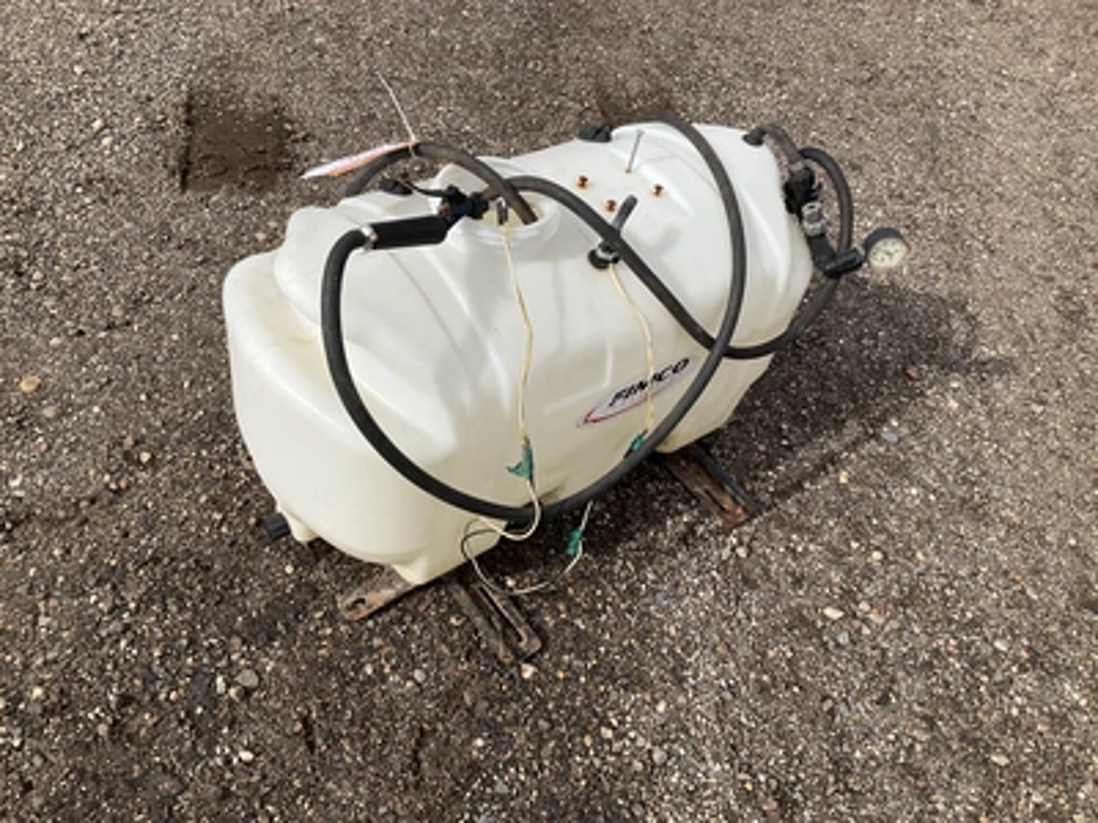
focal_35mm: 29
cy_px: 412
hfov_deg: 61.7
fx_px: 920
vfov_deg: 48.2
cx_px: 549
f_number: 1.8
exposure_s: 1/2427
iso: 25
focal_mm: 3
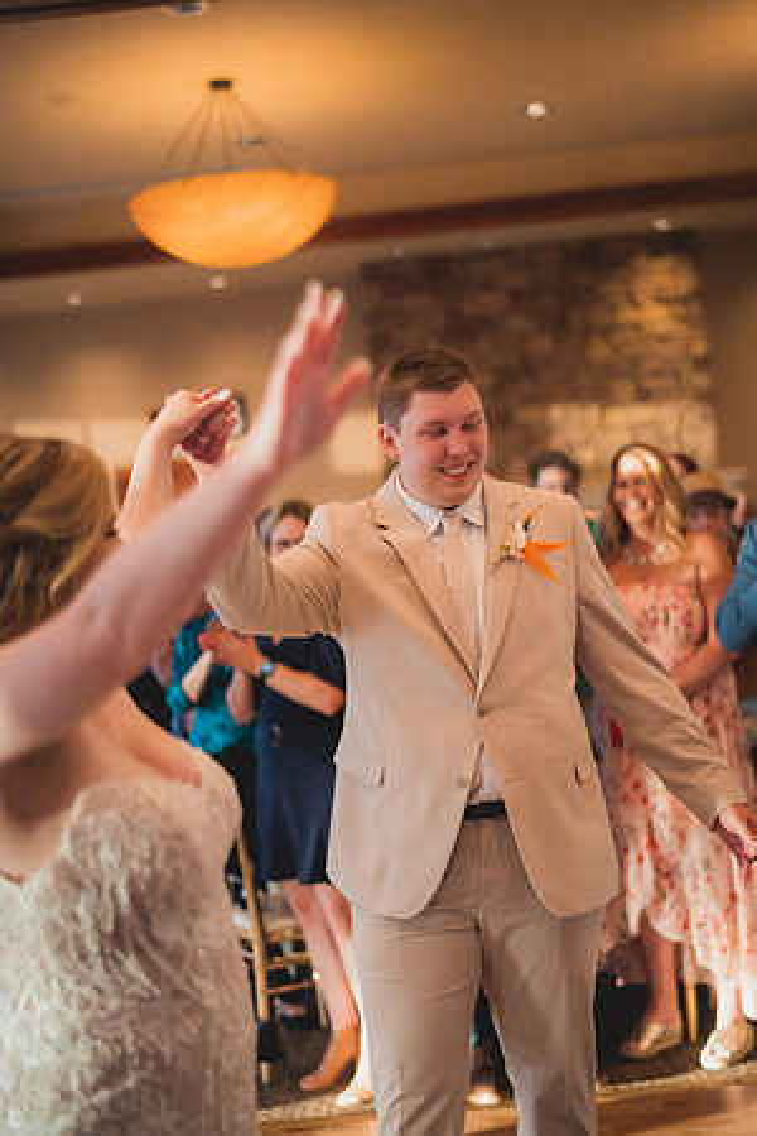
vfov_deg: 39.6
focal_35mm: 50
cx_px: 378
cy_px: 568
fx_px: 1577
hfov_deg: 27.0
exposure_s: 1/3200
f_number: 1.4
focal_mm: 50
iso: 1250
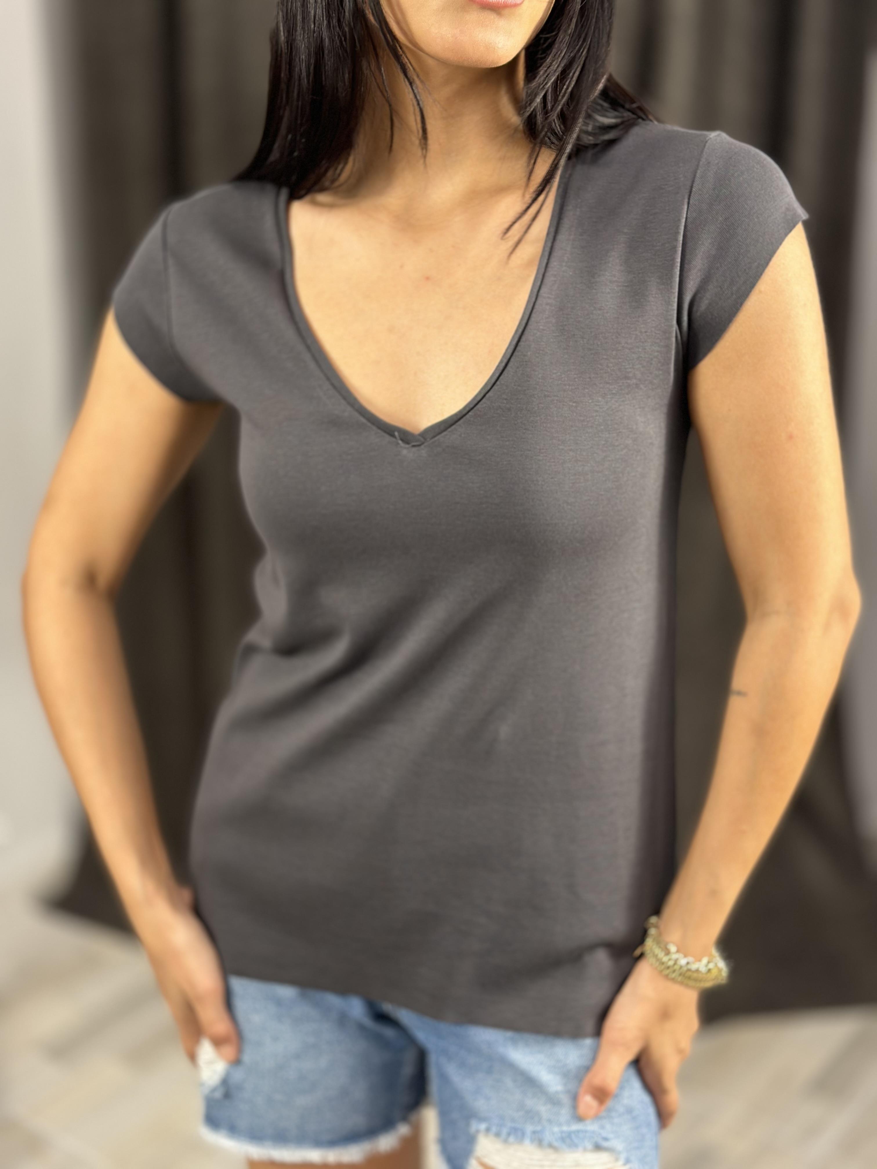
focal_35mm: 48
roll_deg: -1.4
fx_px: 1621
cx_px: 438
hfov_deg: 30.3
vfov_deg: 39.7
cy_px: 584
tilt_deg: -20.3
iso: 125
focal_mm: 6.86
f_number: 1.78
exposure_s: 1/50
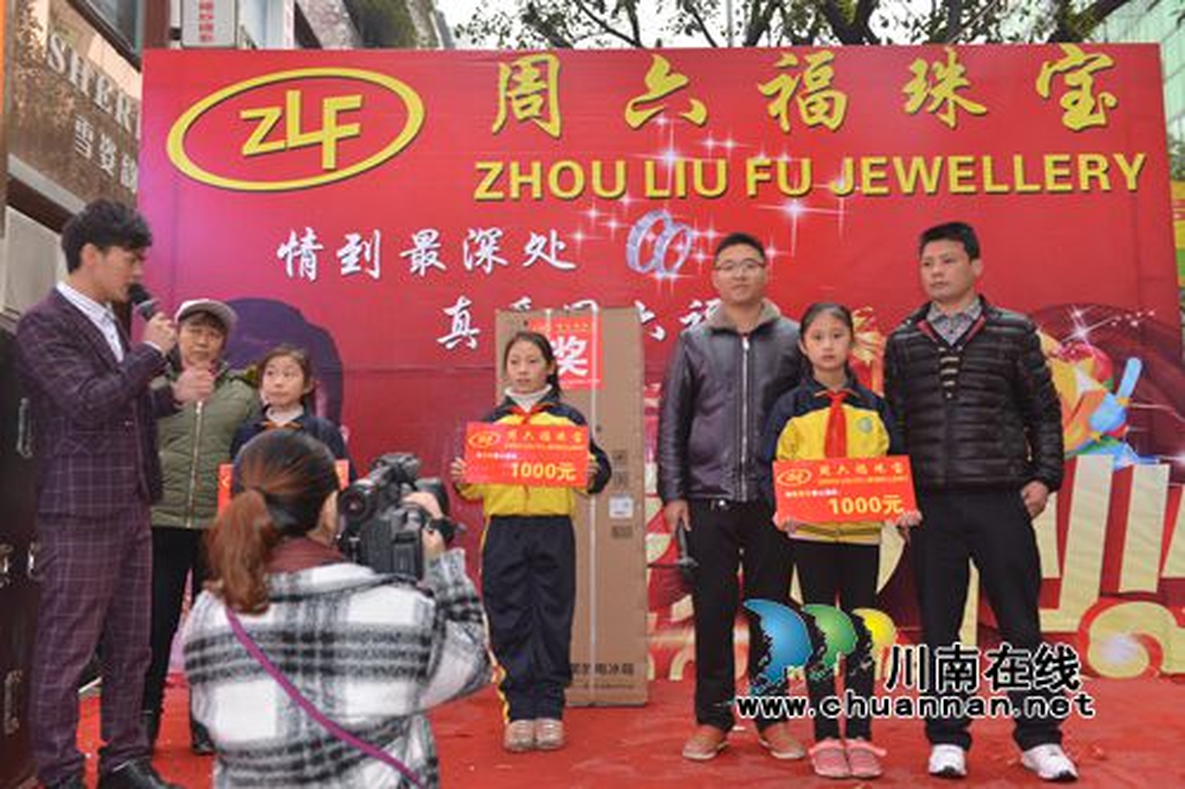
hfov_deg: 55.8
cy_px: 394
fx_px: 1119
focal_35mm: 34
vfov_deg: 38.9
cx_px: 592
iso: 180
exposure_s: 1/20
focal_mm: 34
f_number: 5
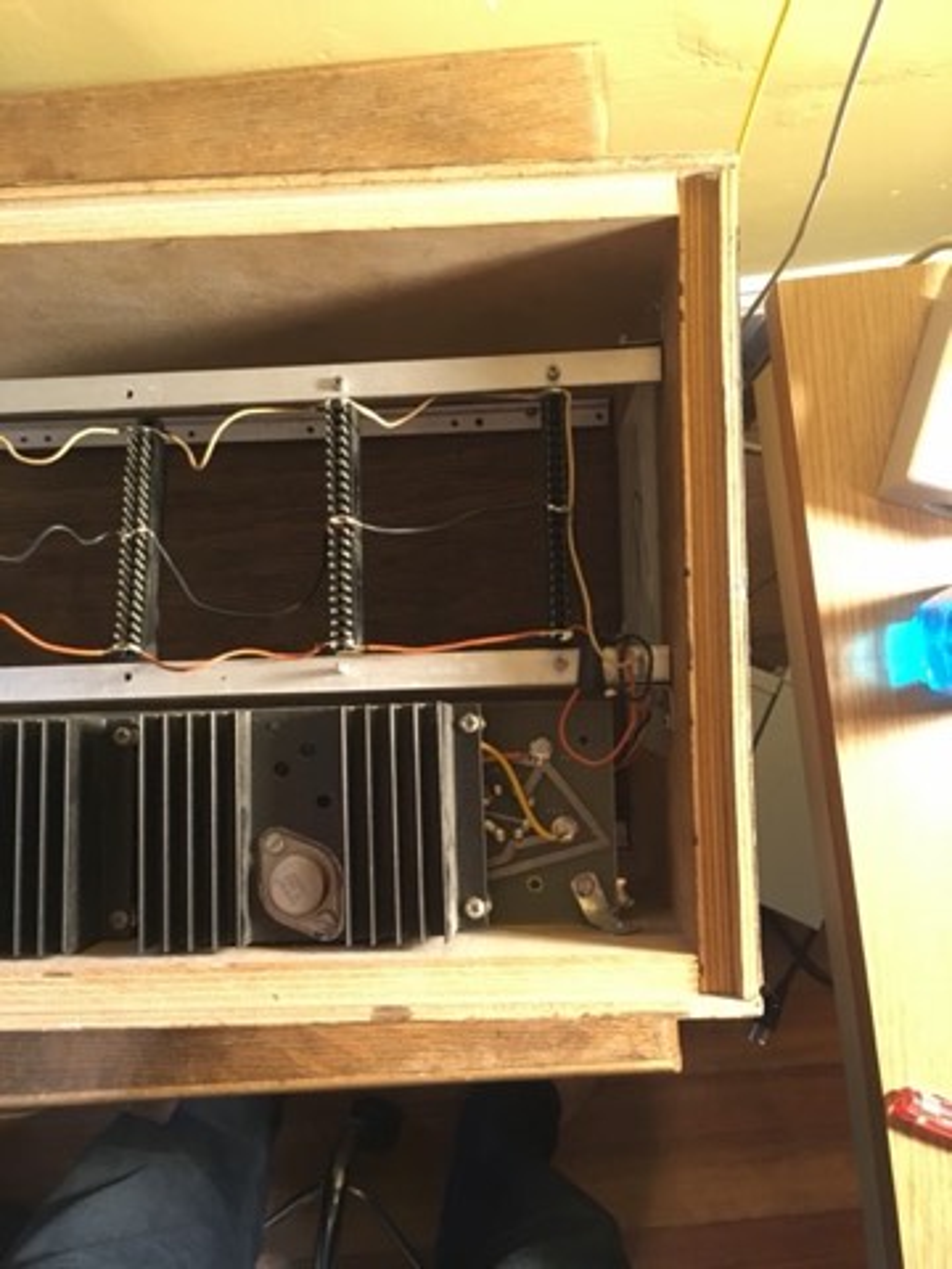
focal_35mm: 29
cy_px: 634
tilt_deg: -85.1
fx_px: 1063
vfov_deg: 61.7
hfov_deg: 48.2
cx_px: 476
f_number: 2.2
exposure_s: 1/15
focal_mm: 4.15
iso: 200
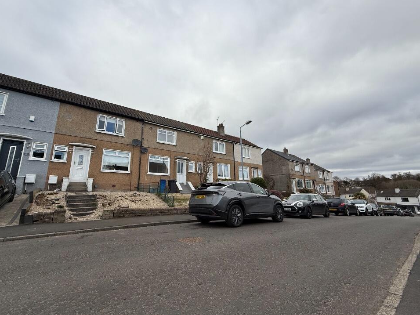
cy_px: 152
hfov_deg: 98.1
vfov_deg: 81.7
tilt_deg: +12.1
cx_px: 202
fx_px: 182
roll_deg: -0.1
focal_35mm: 15
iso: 50
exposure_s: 1/1068
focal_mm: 2.22
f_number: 2.2
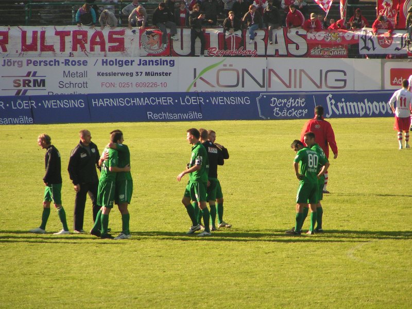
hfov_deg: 5.2
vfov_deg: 3.9
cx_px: 206
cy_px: 154
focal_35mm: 380
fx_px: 4523
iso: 50
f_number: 3.5
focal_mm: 58
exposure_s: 1/400
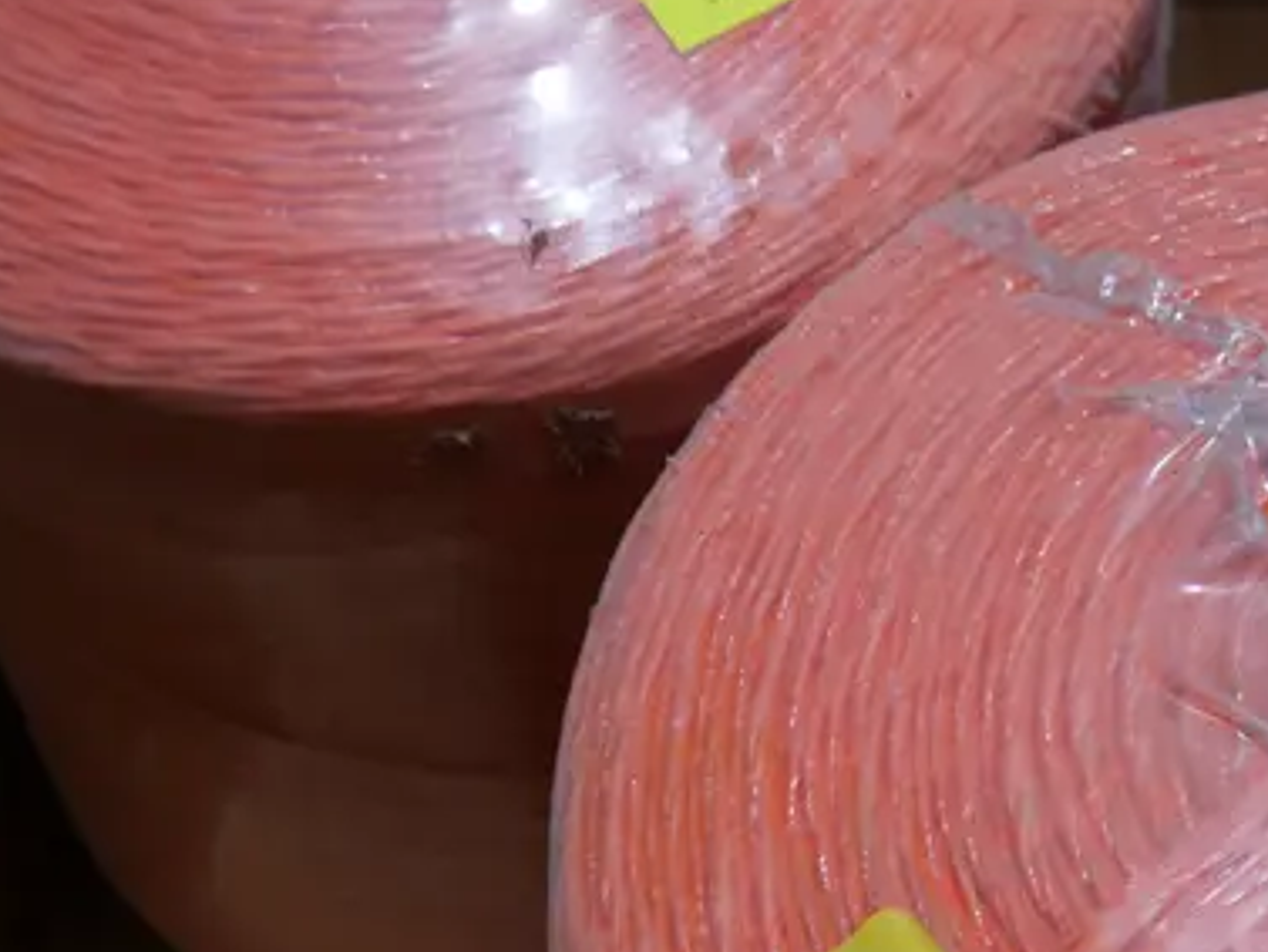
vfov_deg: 19.3
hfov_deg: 24.3
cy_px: 651
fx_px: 2785
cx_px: 1312
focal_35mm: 76
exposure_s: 1/125
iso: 200
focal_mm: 14
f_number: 3.5
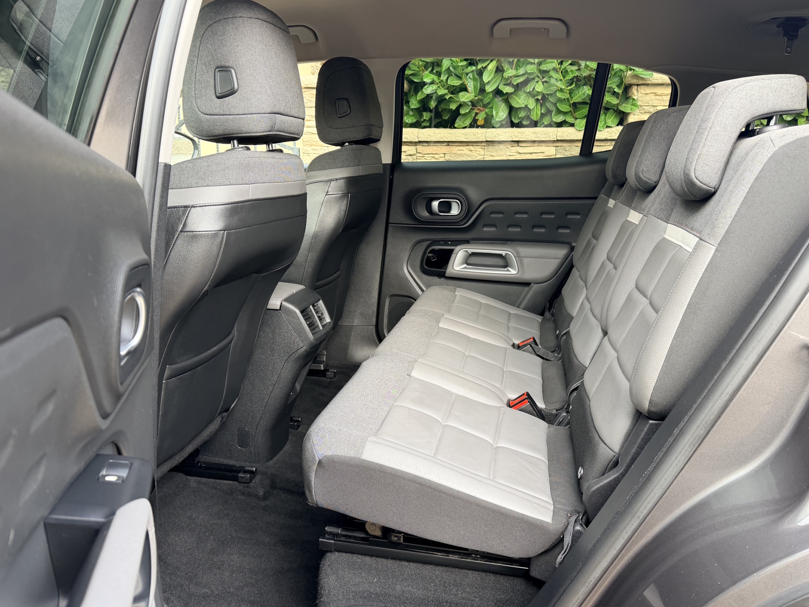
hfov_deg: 65.3
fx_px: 631
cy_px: 295
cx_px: 413
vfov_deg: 51.3
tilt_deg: -11.9
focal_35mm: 27
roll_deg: -0.6
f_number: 1.78
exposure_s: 1/121
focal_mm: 6.76
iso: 100
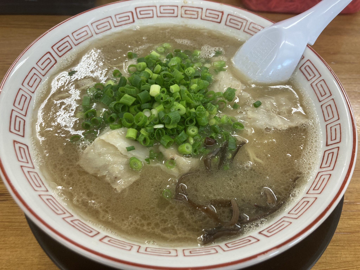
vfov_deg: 49.7
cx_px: 180
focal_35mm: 28
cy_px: 135
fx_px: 291
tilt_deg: -52.2
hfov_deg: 63.4
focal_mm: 3.99
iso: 80
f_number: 1.8
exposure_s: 1/60
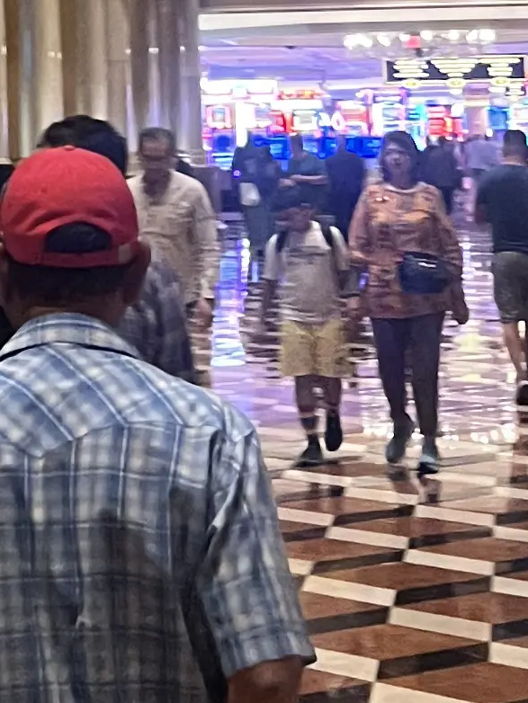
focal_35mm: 134
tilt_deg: +12.0
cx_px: 35
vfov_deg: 13.8
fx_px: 2724
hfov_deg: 11.0
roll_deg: +1.9
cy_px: -356
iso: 250
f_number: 1.5
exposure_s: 1/60
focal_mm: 5.7
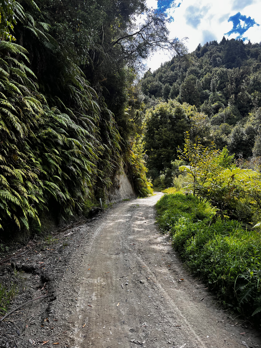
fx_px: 261
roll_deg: +0.8
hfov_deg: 53.1
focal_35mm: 26
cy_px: 174
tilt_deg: -2.3
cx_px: 130
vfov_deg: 67.3
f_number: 1.6
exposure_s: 1/777
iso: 50
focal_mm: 5.1
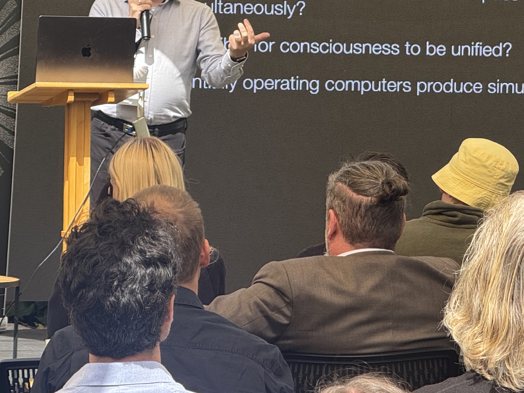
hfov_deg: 8.8
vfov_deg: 6.6
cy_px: 89
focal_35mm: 225
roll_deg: -1.0
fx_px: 3406
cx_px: 360
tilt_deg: -1.1
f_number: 2.8
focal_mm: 15.66
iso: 50
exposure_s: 1/395
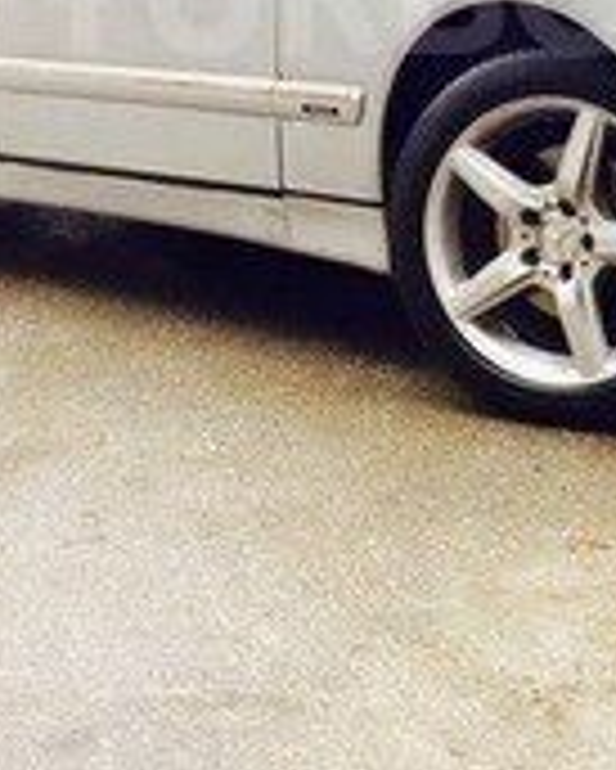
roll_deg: +1.2
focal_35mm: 82
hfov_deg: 18.6
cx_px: 495
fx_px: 1867
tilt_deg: -4.3
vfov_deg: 22.3
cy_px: -14
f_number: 2.2
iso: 32
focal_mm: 4.15
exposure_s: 1/100
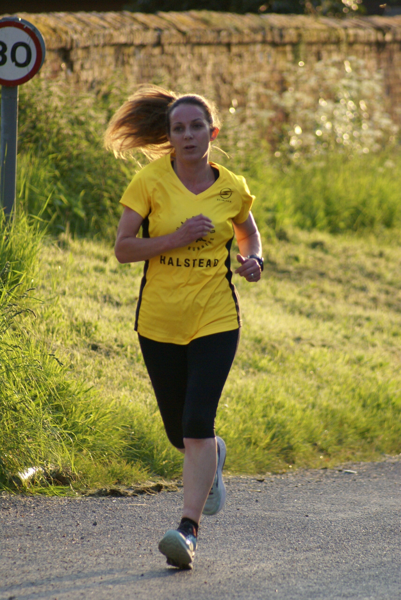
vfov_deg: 5.5
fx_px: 6254
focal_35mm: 375
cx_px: 200
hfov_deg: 3.7
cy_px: 300
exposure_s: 1/500
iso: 640
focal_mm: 250
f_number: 5.6
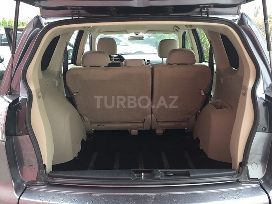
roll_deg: +0.1
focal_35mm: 29
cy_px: 102
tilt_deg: -16.8
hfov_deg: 61.7
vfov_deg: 48.2
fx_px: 228
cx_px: 136
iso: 100
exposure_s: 1/33
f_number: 2.2
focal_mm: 4.15
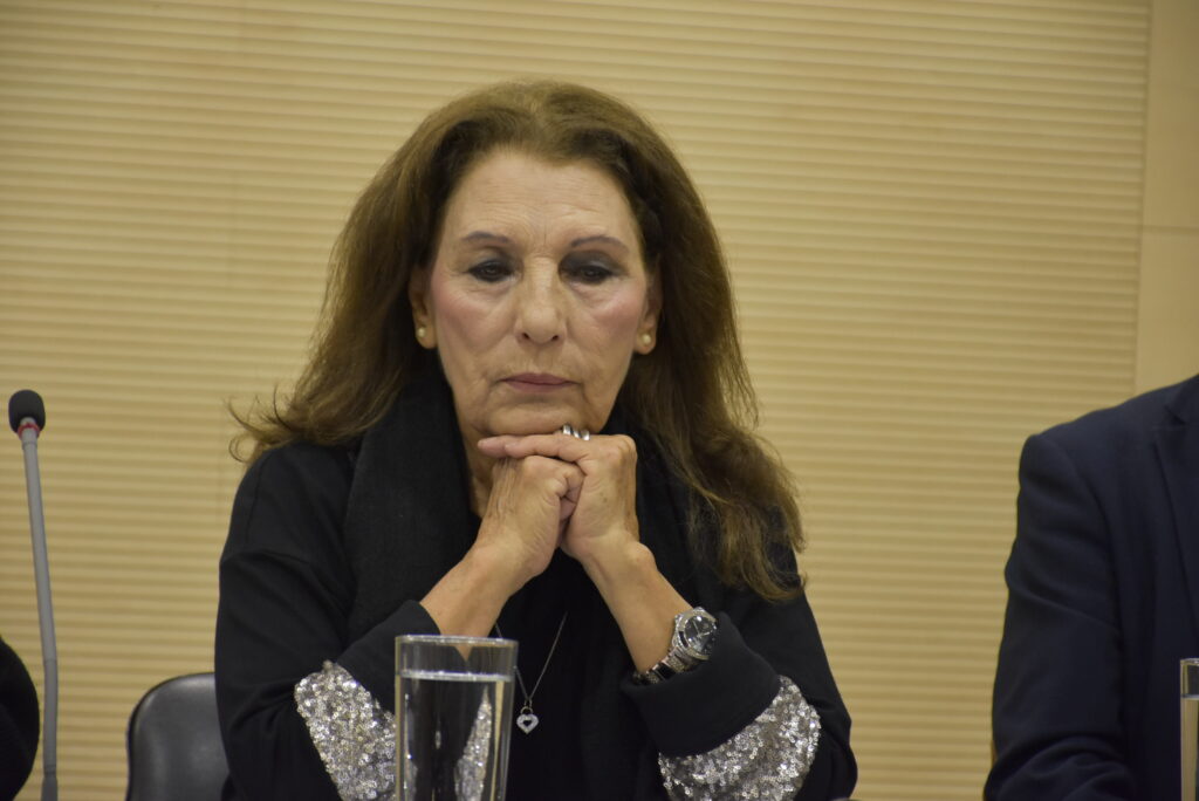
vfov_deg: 8.2
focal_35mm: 168
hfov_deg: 12.2
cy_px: 400
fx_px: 5598
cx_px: 600
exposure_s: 1/40
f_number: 5.6
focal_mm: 112
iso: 1600
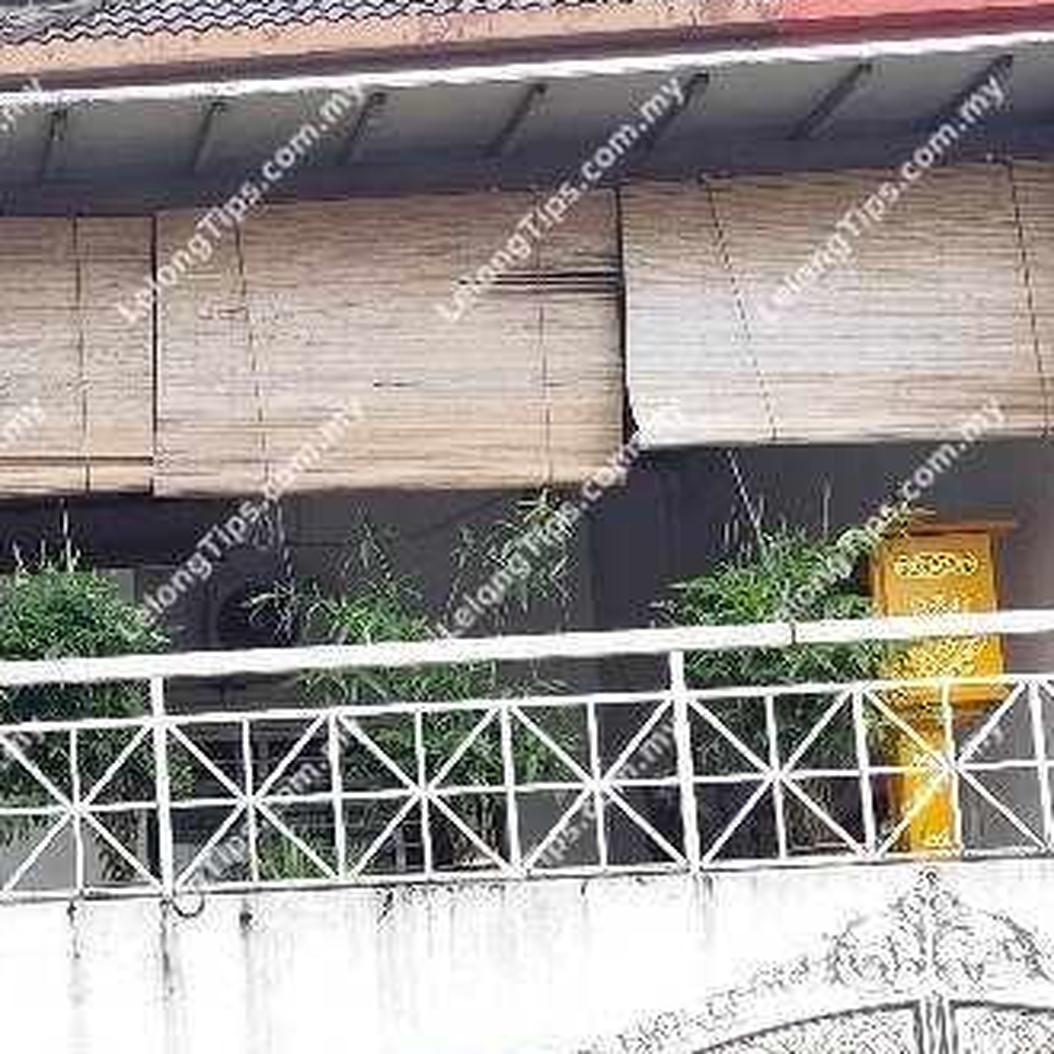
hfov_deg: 21.1
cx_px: -160
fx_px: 2653
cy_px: 897
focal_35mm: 77
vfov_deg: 22.1
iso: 64
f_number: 1.65
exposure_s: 1/120
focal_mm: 6.19
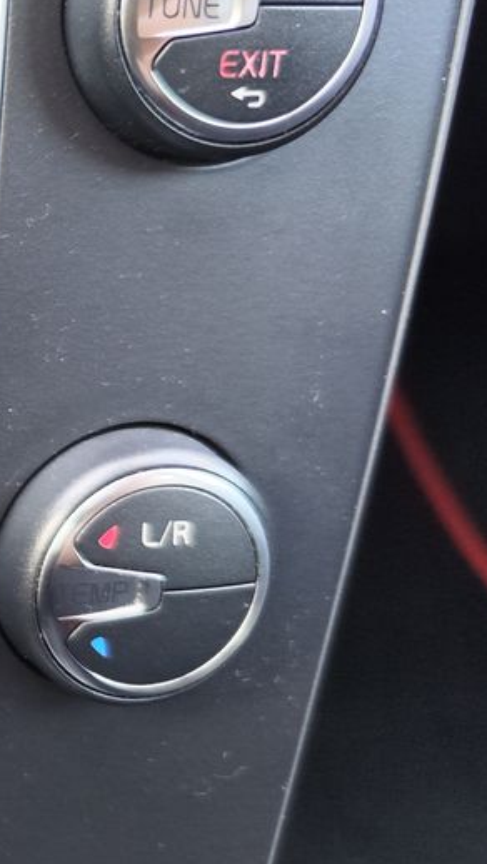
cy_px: 392
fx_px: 1329
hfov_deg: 16.8
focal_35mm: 58
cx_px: -414
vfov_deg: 36.0
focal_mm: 7.01
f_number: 1.69
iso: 339
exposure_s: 1/79
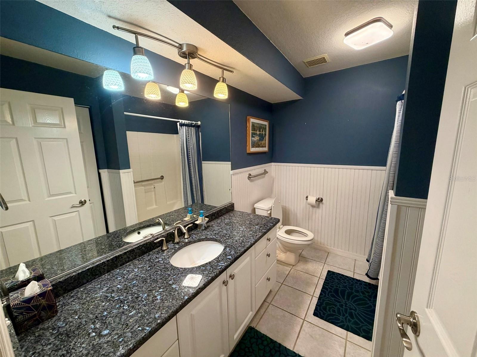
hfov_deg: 102.1
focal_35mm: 14
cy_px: 178
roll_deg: +0.7
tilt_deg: -8.4
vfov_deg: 85.7
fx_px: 193
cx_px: 238
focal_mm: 2.22
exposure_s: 1/60
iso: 200
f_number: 2.2
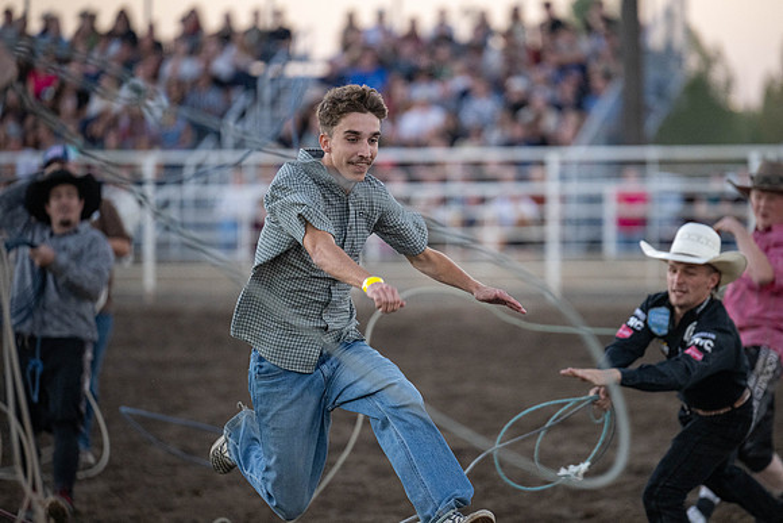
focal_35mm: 231
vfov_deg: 5.9
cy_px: 303
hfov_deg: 8.9
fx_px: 5033
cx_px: 423
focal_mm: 200
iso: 1600
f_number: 2.8
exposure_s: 1/800
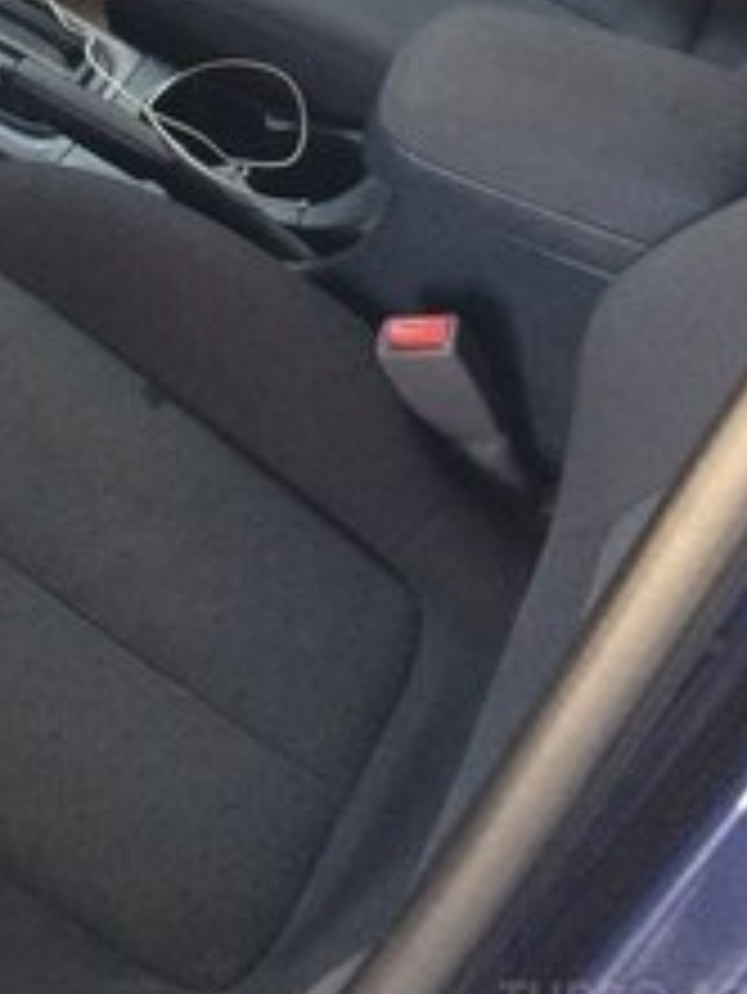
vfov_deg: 27.6
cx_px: -68
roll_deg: +1.2
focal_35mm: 65
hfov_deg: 21.5
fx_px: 1868
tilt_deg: -37.6
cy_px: -54
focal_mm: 4.15
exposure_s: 1/33
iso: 250
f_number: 2.2
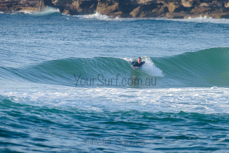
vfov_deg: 2.2
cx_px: 139
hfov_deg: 3.4
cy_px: 61
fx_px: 3901
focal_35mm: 613
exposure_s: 1/2000
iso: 560
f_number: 5.6
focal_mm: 500
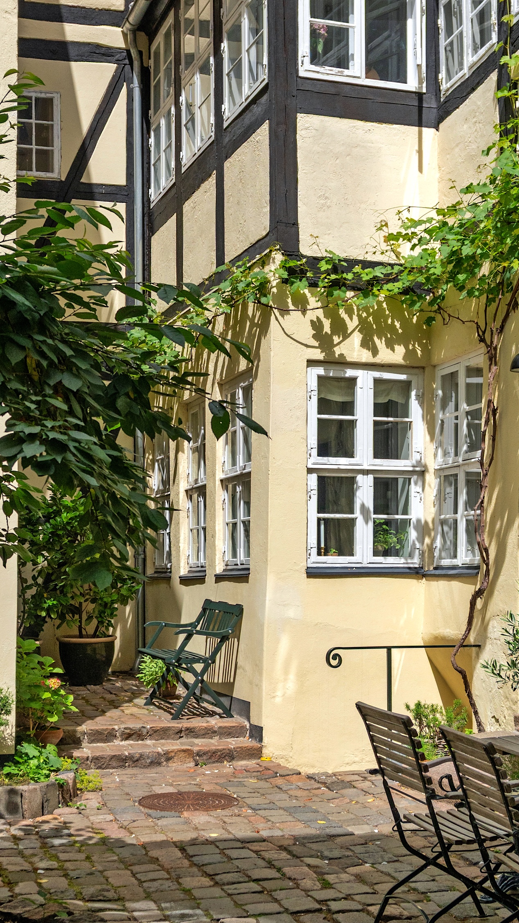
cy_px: 373
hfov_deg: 22.6
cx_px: 249
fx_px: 1297
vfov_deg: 39.0
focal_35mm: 53
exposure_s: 1/4000
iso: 200
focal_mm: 22
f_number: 4
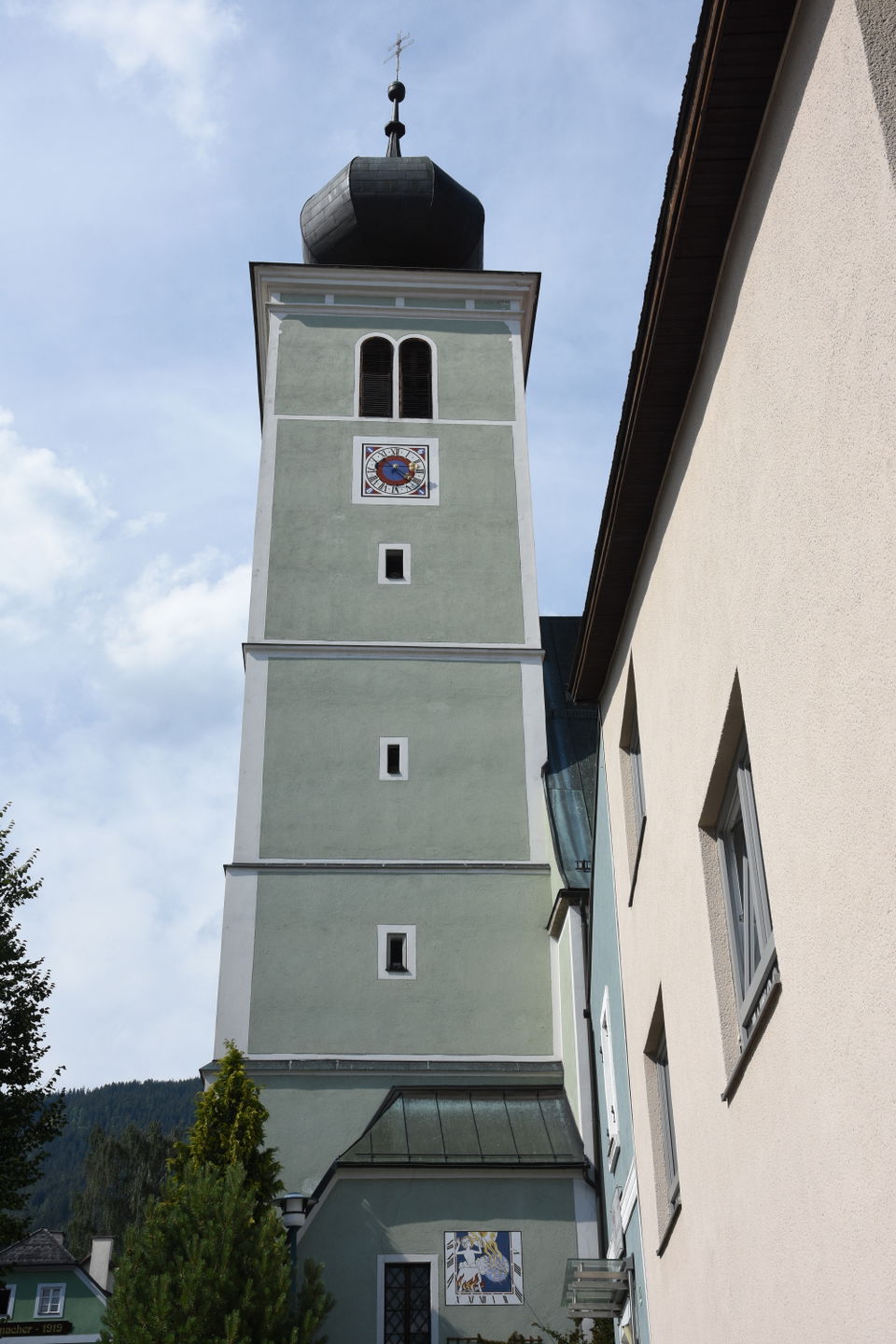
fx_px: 1456
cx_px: 448
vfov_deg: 49.6
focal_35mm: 39
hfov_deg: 34.2
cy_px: 672
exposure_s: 1/1000
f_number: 11
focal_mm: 26
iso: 500
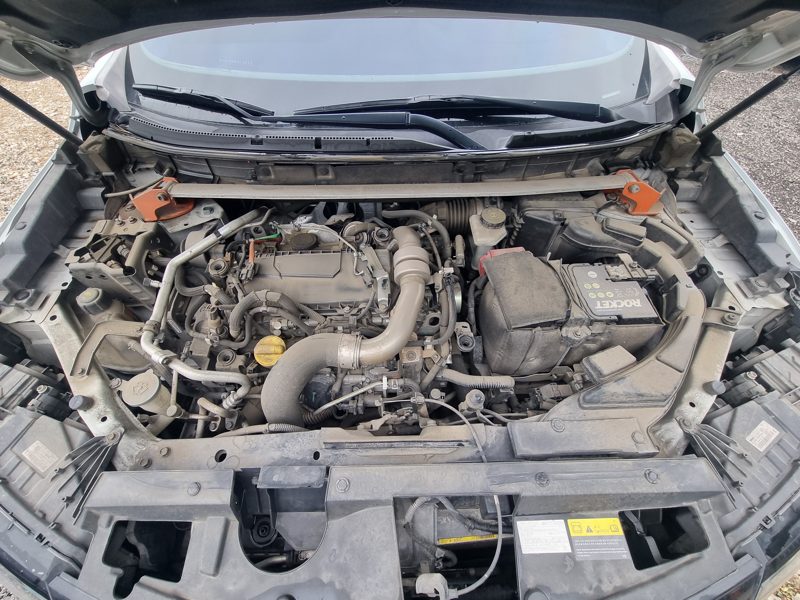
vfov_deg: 85.7
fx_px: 324
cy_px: 306
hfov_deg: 102.0
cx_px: 385
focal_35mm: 14
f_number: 2.2
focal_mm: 2.2
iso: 50
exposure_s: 1/150
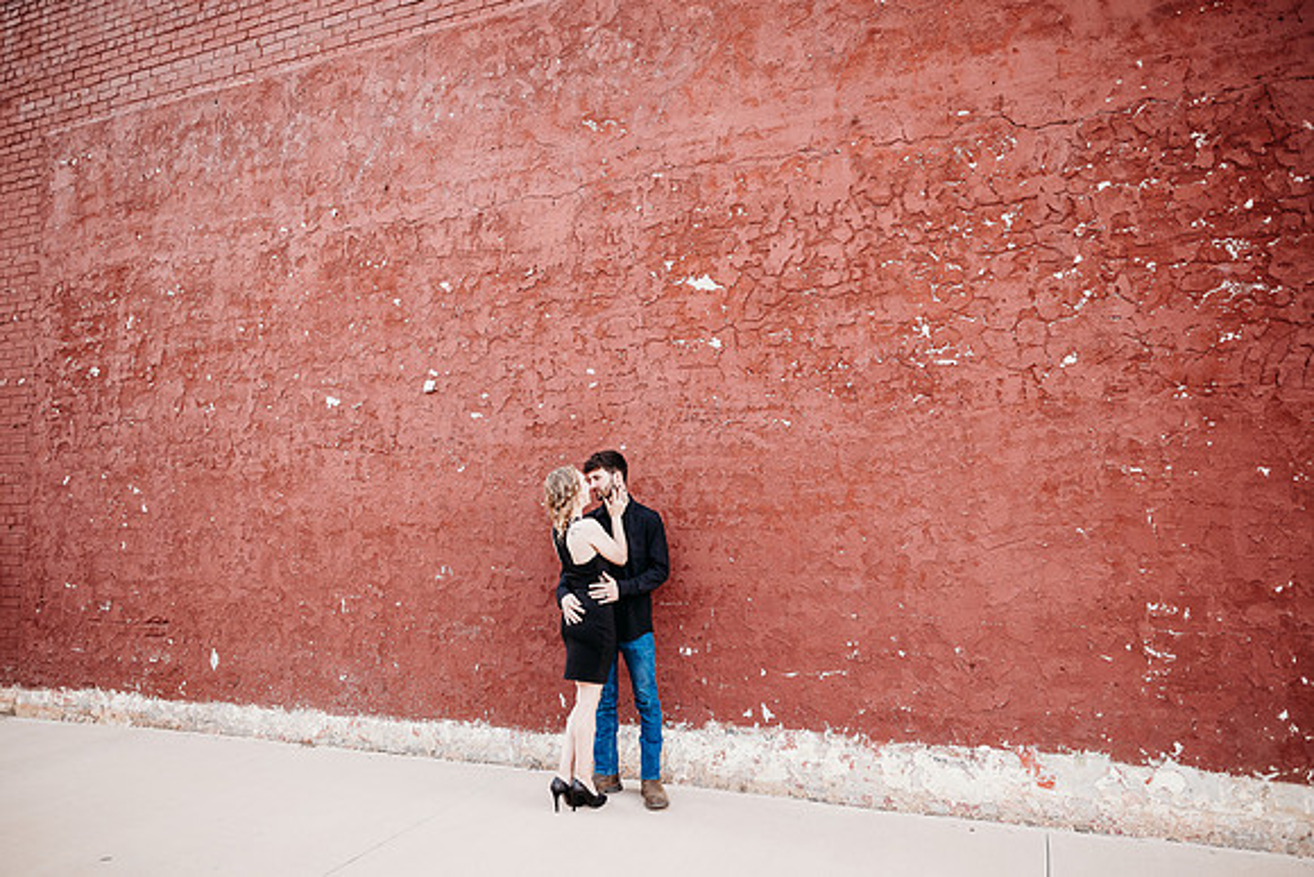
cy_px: 438
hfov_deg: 73.7
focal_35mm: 24
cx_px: 657
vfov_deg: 53.2
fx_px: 876
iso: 250
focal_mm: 24
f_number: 2.8
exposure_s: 1/640
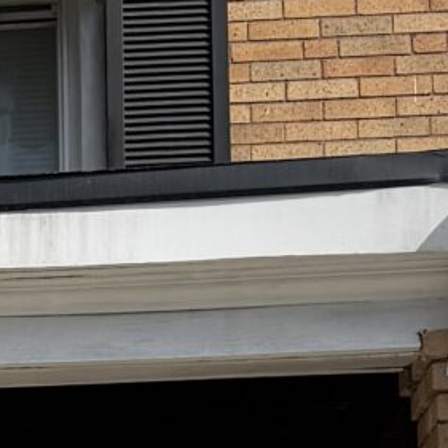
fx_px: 2826
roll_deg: -1.3
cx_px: -438
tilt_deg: +8.6
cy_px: 949
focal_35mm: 193
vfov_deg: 8.5
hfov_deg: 8.6
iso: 80
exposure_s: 1/6173
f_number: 1.78
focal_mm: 6.76
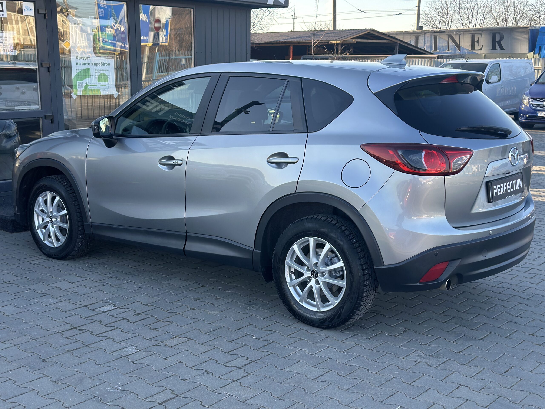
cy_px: 204
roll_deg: -0.3
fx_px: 756
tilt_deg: -10.3
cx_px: 272
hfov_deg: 39.7
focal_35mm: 48
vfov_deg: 30.3
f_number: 1.78
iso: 80
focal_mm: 6.86
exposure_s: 1/734
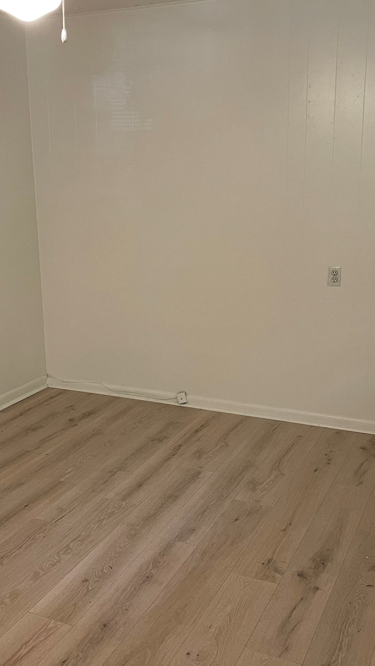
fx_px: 654
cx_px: 185
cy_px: 331
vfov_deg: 54.0
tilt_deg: -14.2
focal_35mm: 37
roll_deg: +0.5
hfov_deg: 32.0
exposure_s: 1/60
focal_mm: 5.1
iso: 250
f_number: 1.6
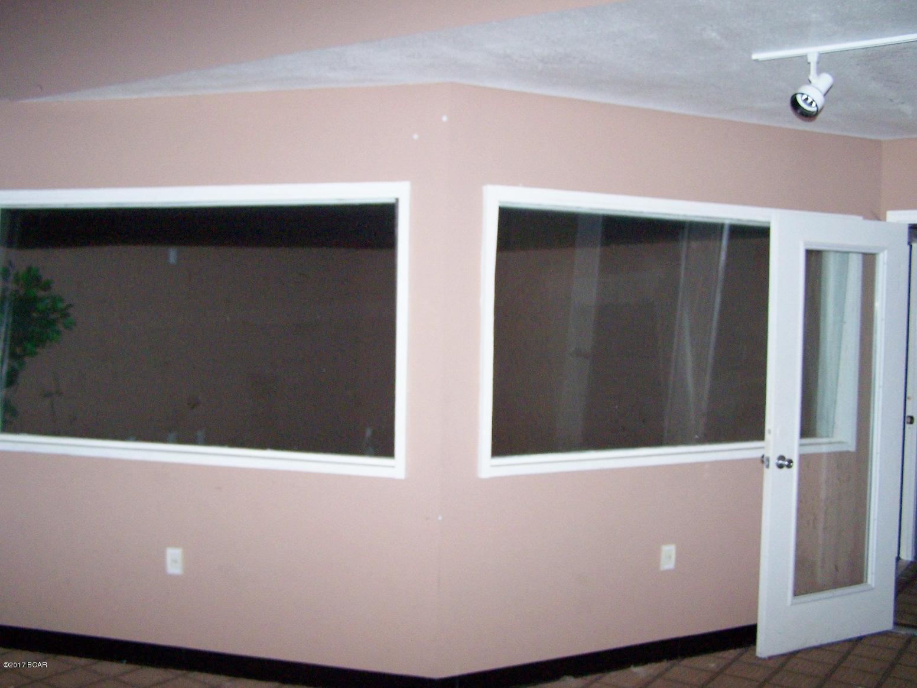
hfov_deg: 49.0
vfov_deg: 37.7
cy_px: 344
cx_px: 458
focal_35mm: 38
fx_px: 1007
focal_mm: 6.3
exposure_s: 1/60
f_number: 2.8
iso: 140
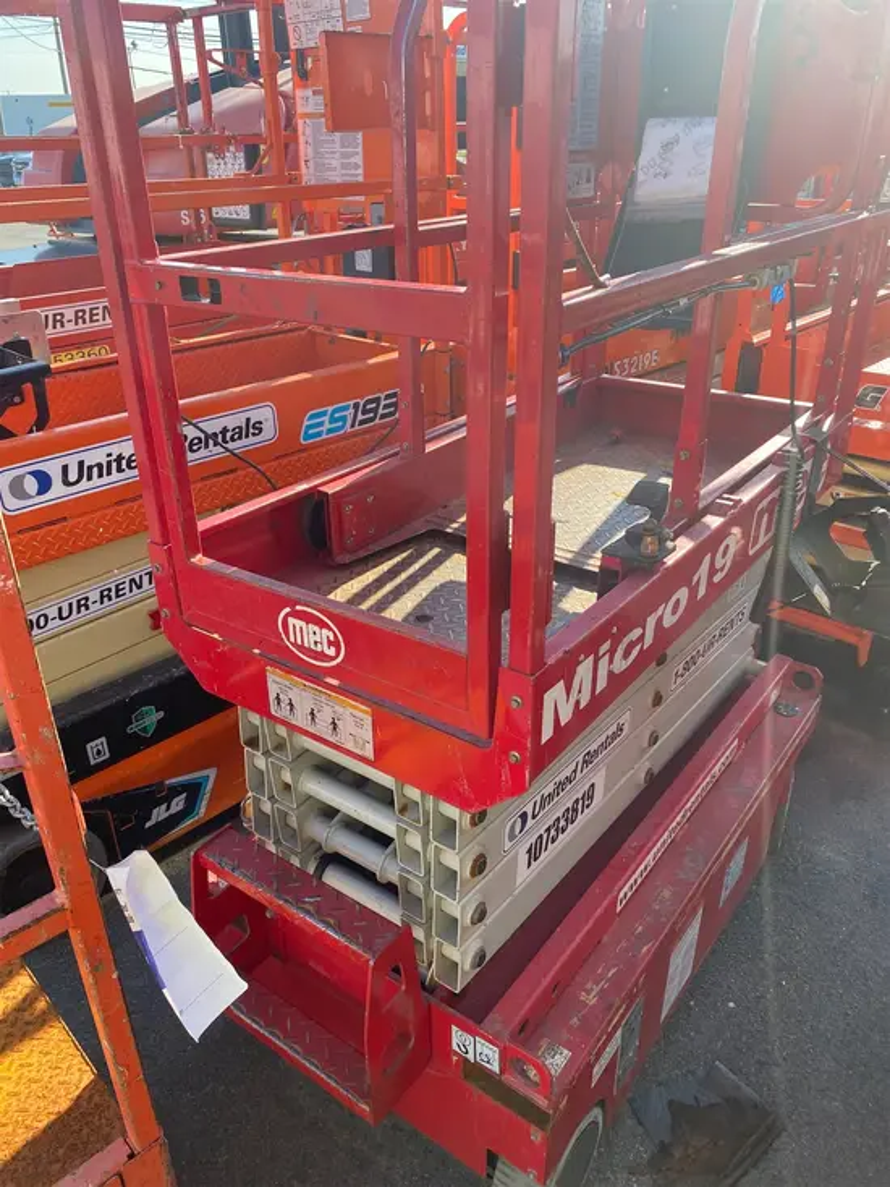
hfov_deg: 53.1
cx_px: 445
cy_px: 594
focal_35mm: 26
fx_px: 891
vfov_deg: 67.3
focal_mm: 4.25
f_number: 1.8
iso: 32
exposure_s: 1/640
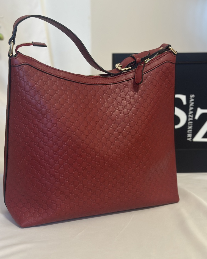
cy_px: 138
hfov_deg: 29.7
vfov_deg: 36.6
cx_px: 105
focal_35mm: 51
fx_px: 390
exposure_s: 1/33
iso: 250
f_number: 1.78
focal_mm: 6.86
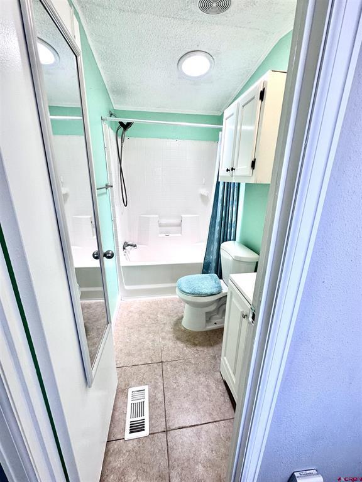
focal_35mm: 14
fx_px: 195
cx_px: 181
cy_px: 241
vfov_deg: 102.1
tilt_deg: -15.9
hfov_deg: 85.7
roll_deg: -1.7
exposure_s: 1/120
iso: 100
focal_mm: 2.22
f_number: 2.2
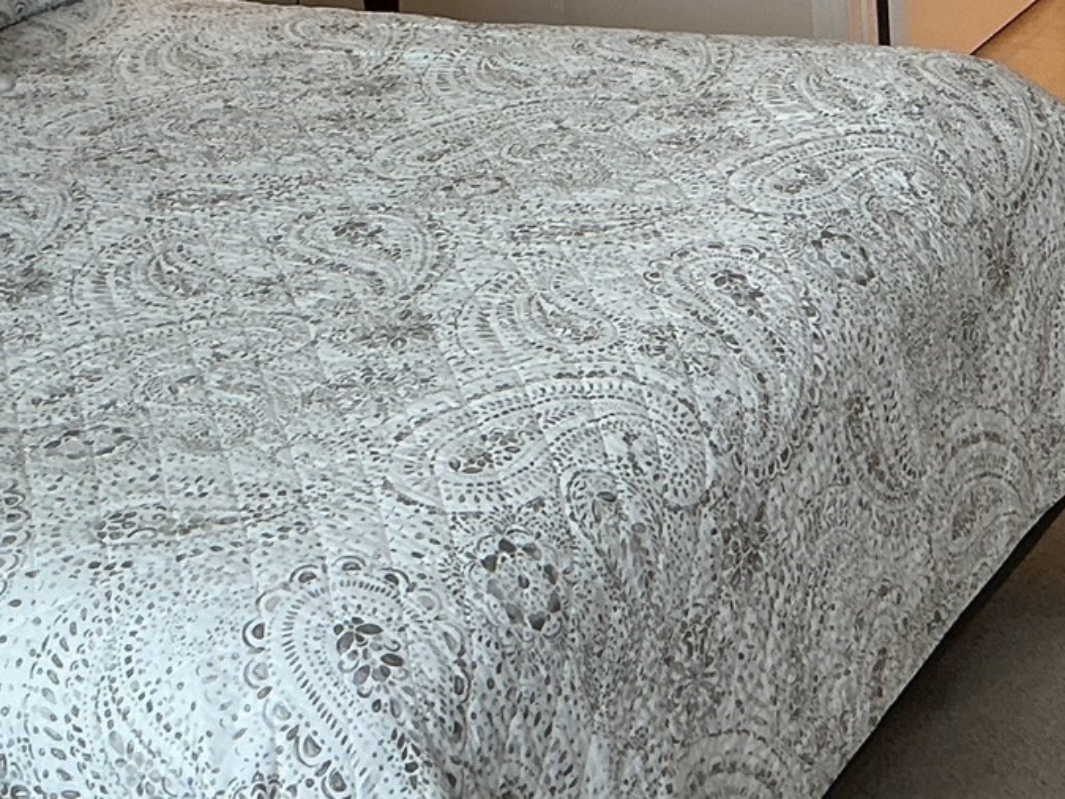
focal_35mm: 88
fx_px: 2707
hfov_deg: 21.8
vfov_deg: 16.1
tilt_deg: -15.1
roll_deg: +3.0
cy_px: -180
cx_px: 958
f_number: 1.8
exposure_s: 1/120
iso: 50
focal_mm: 3
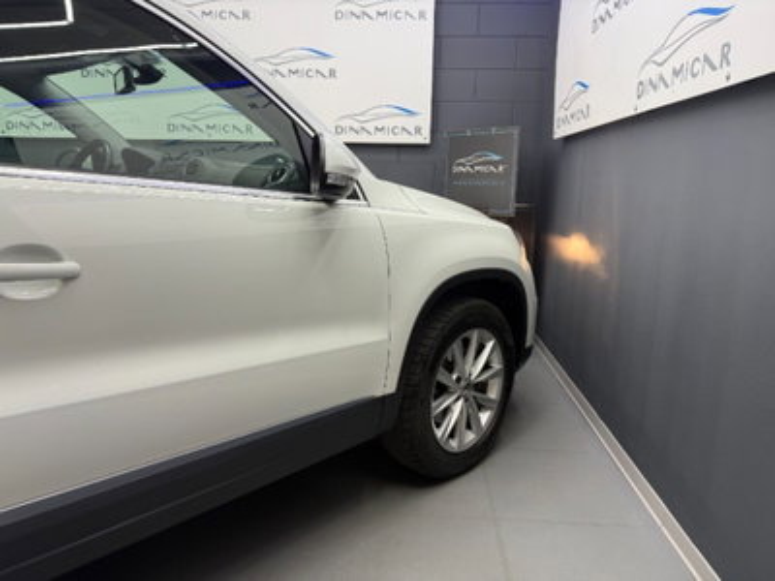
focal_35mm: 24
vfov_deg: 56.8
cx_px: 388
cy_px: 290
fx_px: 537
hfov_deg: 71.6
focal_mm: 6.76
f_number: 1.78
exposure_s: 1/100
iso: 100
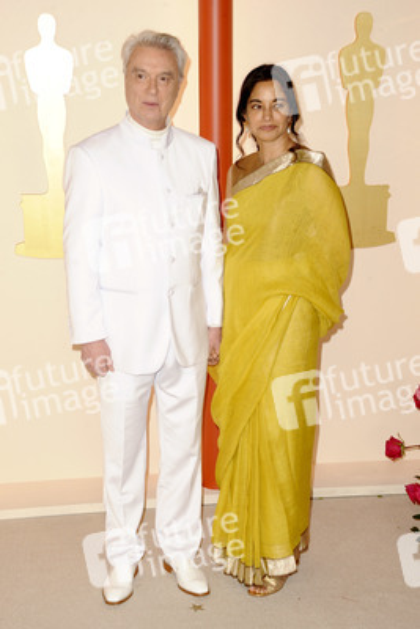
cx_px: 210
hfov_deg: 21.9
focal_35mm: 62
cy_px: 314
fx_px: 1084
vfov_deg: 32.4
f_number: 6.3
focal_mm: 62
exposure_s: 1/200
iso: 1600
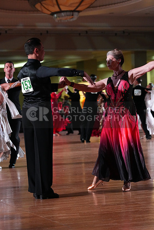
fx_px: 776
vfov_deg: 16.9
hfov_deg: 11.3
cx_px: 77
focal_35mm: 121
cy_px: 115
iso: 6400
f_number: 5
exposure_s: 1/400
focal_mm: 121
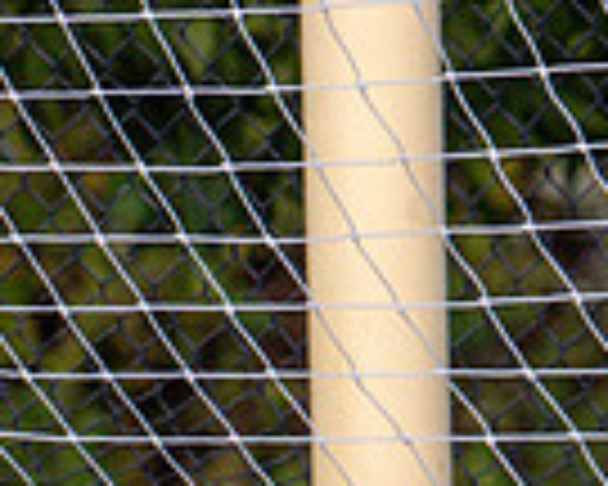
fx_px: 49647
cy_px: 12
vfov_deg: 0.6
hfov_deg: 0.7
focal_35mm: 2759
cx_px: 1135
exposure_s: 1/2500
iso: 2200
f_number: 4.5
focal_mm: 400
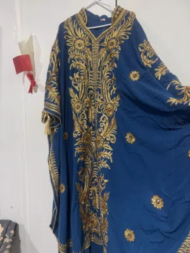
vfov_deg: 71.6
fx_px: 176
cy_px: 126
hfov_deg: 56.8
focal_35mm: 24
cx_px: 95
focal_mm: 6.76
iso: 400
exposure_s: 1/50
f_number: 1.78
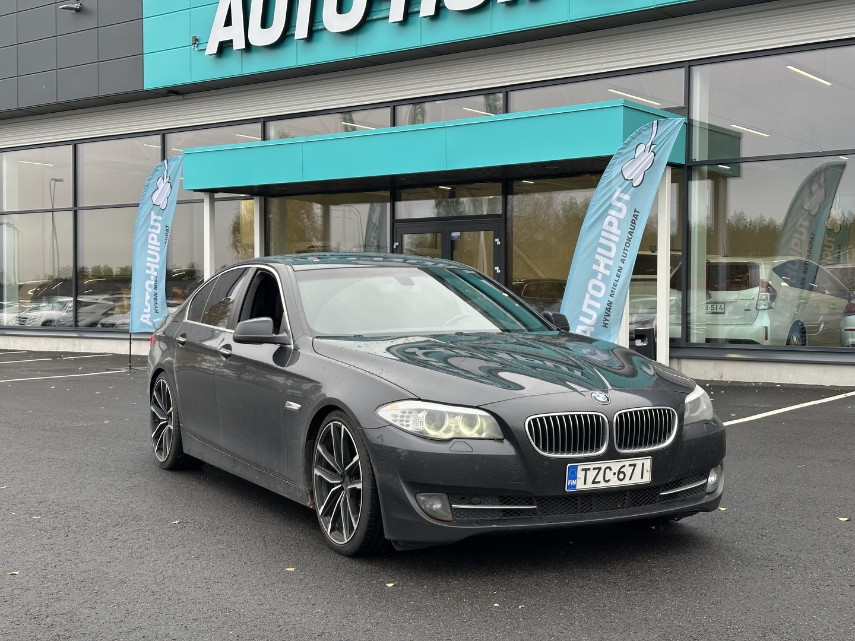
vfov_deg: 30.3
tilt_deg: +0.8
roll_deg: -0.1
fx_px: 1186
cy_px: 320
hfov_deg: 39.7
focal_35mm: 48
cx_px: 428
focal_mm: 6.86
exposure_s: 1/252
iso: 64
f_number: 1.78
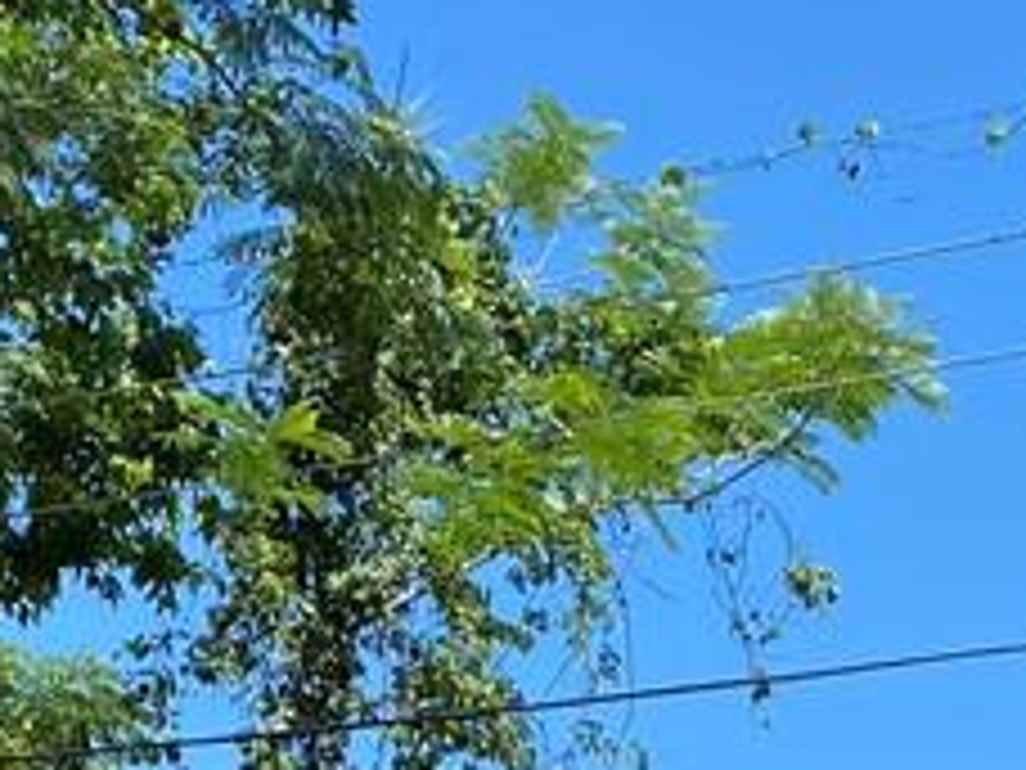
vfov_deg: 11.2
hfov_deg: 16.8
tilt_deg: +0.2
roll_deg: -0.2
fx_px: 3468
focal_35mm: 117
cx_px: 518
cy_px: 1648
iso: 32
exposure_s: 1/1754
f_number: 1.8
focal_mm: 4.25
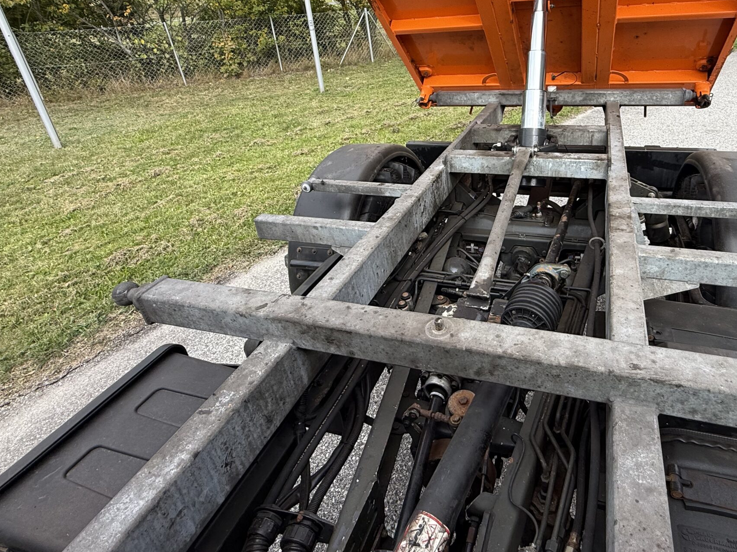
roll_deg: +3.1
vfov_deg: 62.4
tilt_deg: -25.3
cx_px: 463
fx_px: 447
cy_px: 201
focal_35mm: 21
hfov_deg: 77.5
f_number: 2.2
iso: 64
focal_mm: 2.22
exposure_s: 1/545
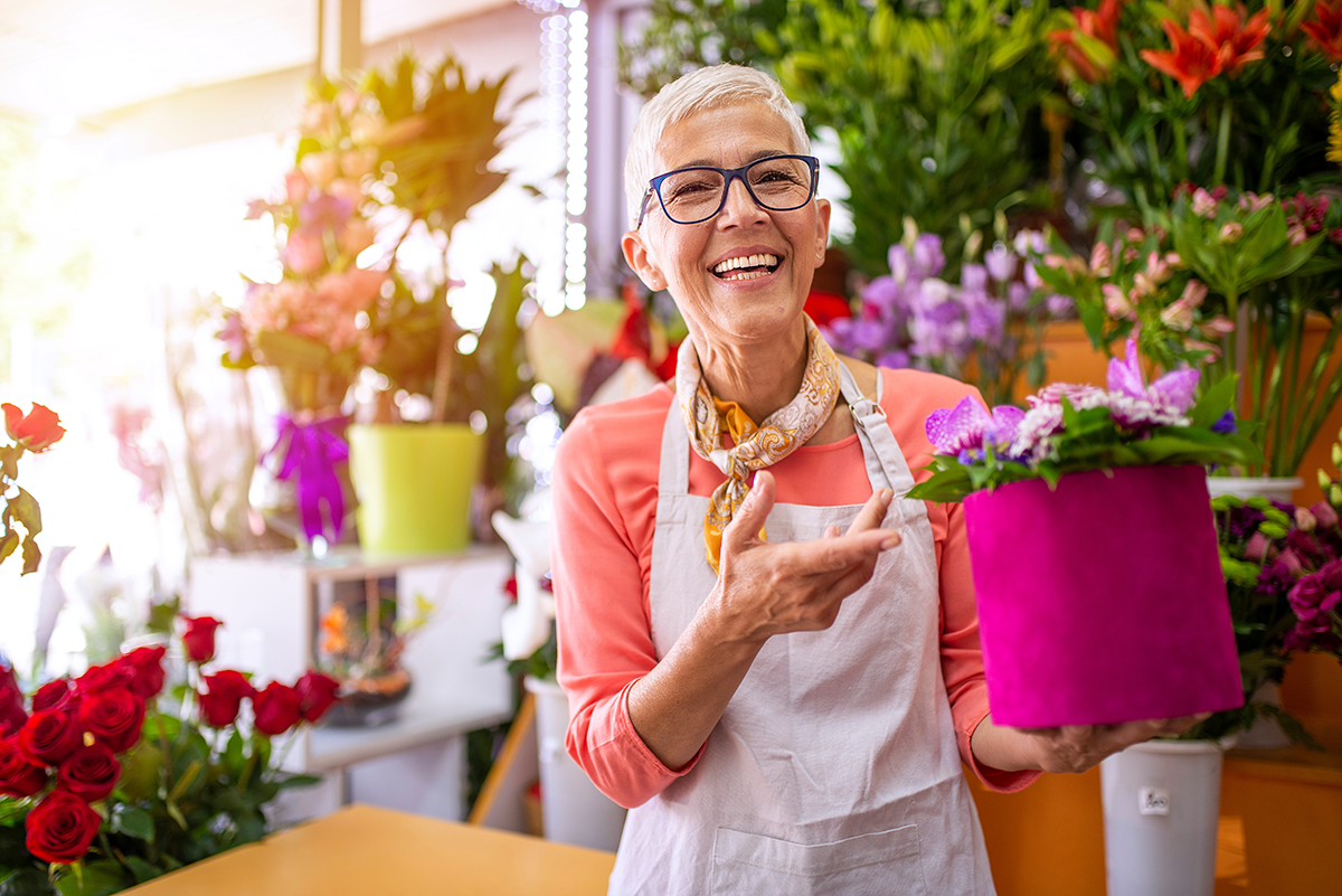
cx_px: 671
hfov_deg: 54.4
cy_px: 448
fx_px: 1305
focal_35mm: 35
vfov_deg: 37.9
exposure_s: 1/250
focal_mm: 35
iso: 200
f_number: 1.4
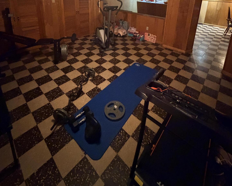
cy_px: 25
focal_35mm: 19
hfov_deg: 83.2
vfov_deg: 61.7
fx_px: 130
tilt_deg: -14.9
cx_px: 120
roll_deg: -2.7
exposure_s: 1/30
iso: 1250
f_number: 2.2
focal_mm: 2.22
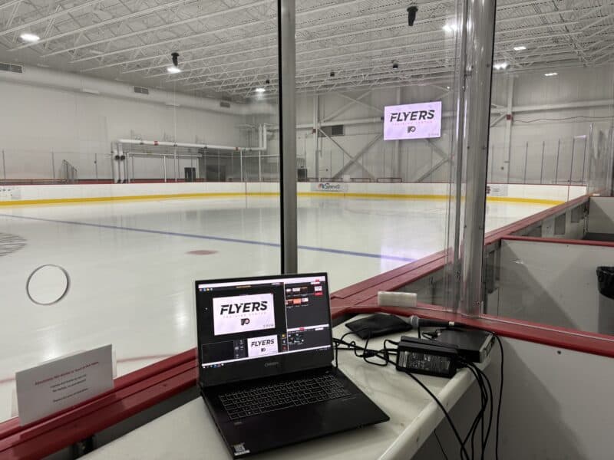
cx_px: 307
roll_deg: -0.3
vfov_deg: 53.1
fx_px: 461
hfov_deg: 67.3
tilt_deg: -7.1
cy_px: 230
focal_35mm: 26
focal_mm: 5.96
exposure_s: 1/59
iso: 80
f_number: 1.6
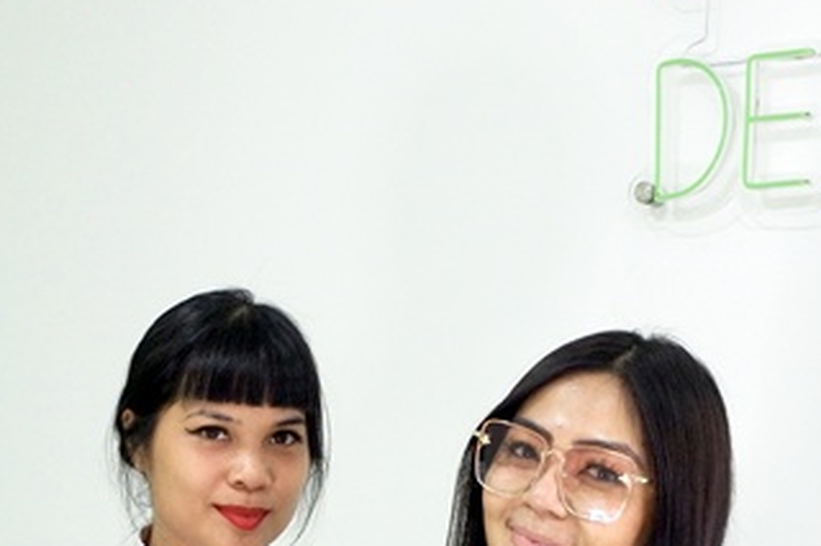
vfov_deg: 12.5
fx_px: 2439
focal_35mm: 107
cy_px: 613
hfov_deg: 19.1
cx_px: 546
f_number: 4.5
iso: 1250
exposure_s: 1/52
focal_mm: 25.6
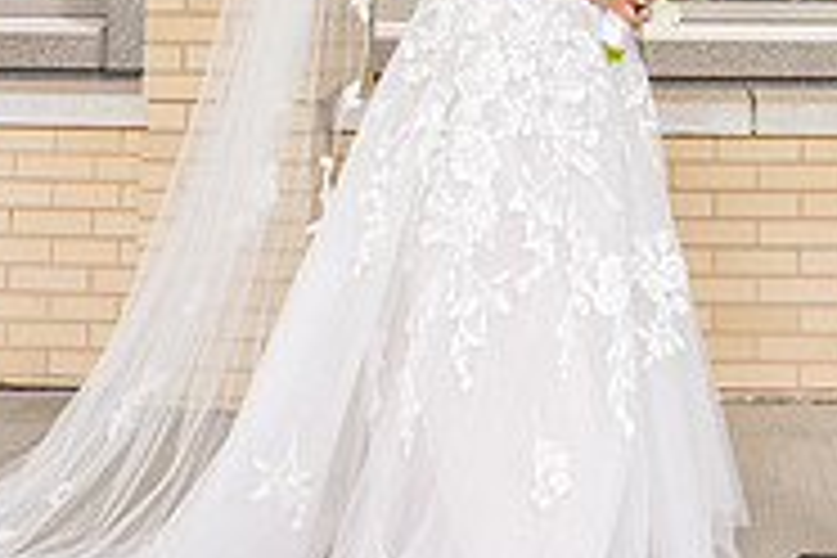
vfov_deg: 23.8
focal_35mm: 53
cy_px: -65
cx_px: 662
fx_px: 1232
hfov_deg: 36.3
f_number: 2.8
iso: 100
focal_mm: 17
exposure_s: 1/250
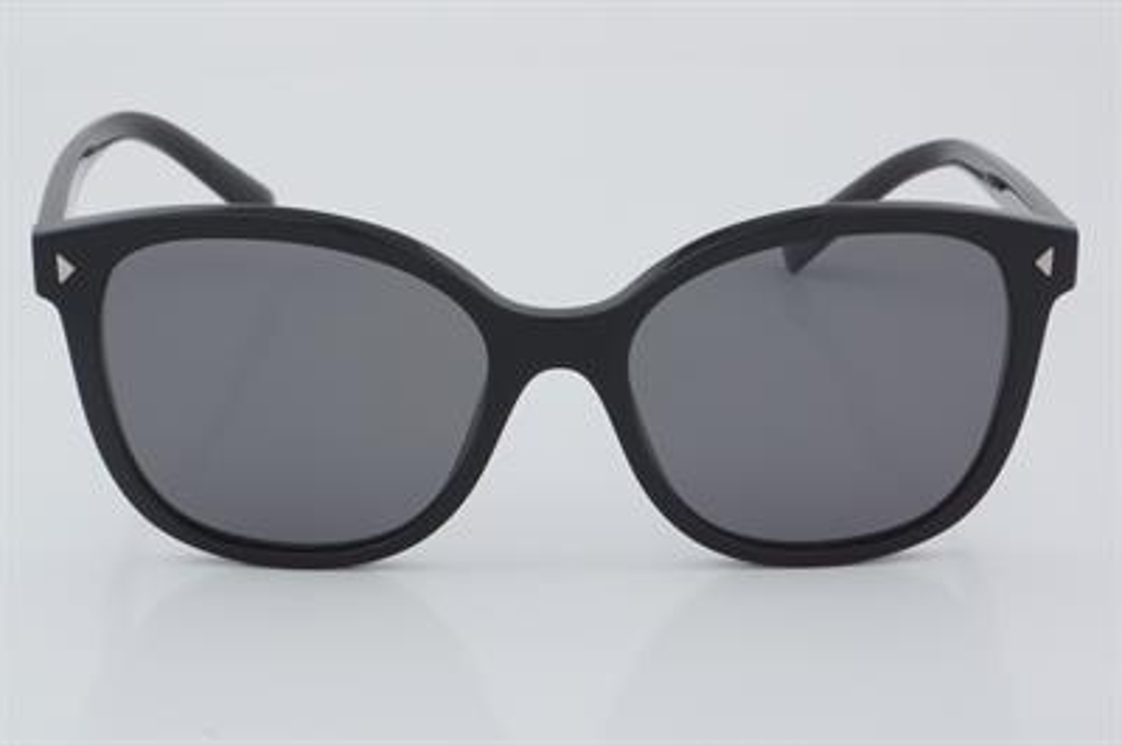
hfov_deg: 24.6
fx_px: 2569
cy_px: 373
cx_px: 561
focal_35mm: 82
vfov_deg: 16.5
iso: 100
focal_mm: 55
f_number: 32
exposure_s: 1/4
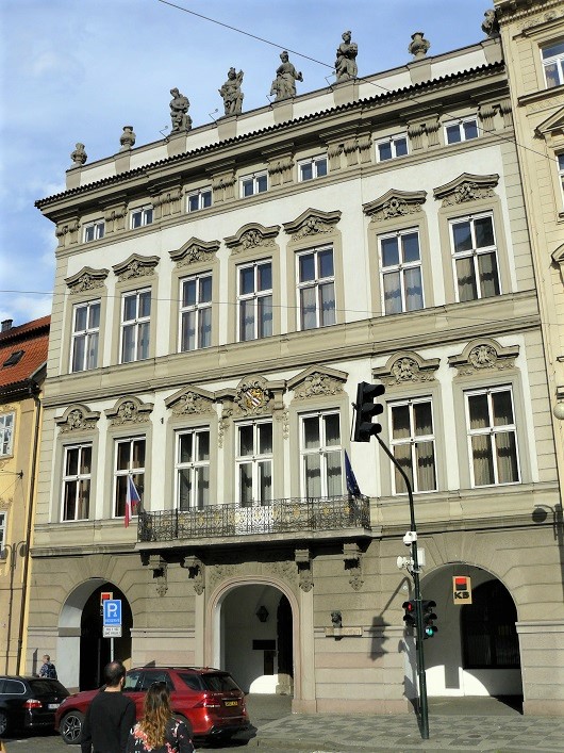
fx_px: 782
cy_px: 376
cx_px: 282
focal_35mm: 36
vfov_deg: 51.4
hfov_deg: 39.6
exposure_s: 1/400
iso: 100
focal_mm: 6
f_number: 6.3
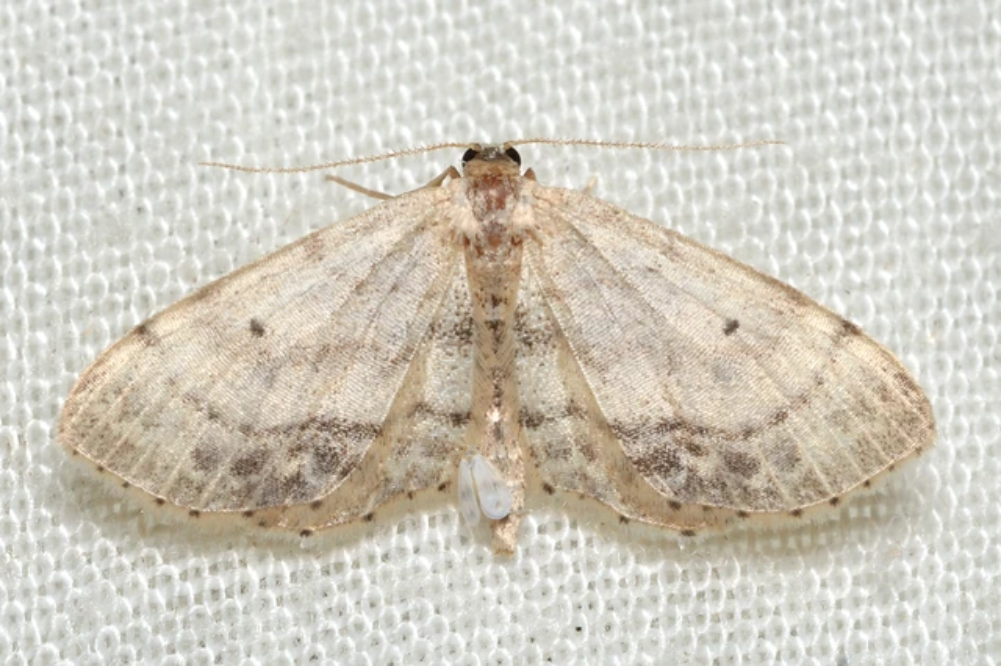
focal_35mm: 225
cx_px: 500
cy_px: 333
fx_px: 6253
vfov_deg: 6.1
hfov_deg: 9.2
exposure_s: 1/250
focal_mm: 150
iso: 100
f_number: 11
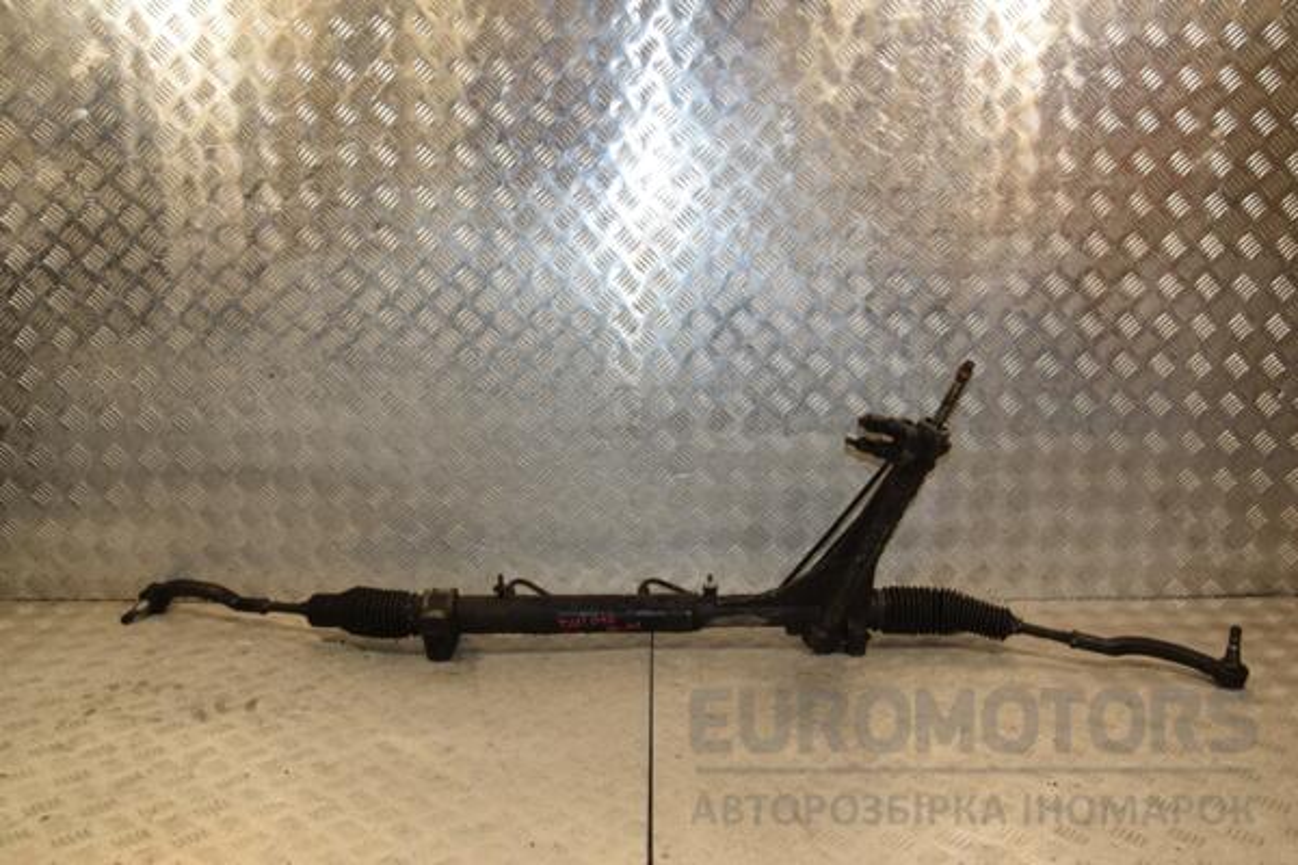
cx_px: 649
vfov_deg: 41.7
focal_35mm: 32
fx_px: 1136
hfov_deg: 59.5
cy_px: 432
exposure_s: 1/200
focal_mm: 21
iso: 800
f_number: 6.3
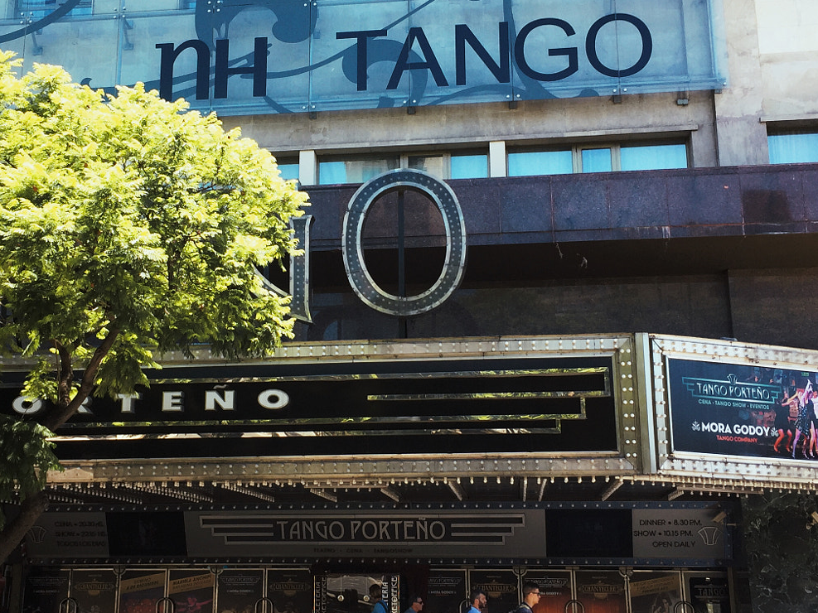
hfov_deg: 40.3
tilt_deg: +15.2
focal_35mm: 47
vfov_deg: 30.9
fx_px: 1111
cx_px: 350
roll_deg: -1.4
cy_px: 287
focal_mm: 4.15
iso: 32
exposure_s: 1/278
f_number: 2.2
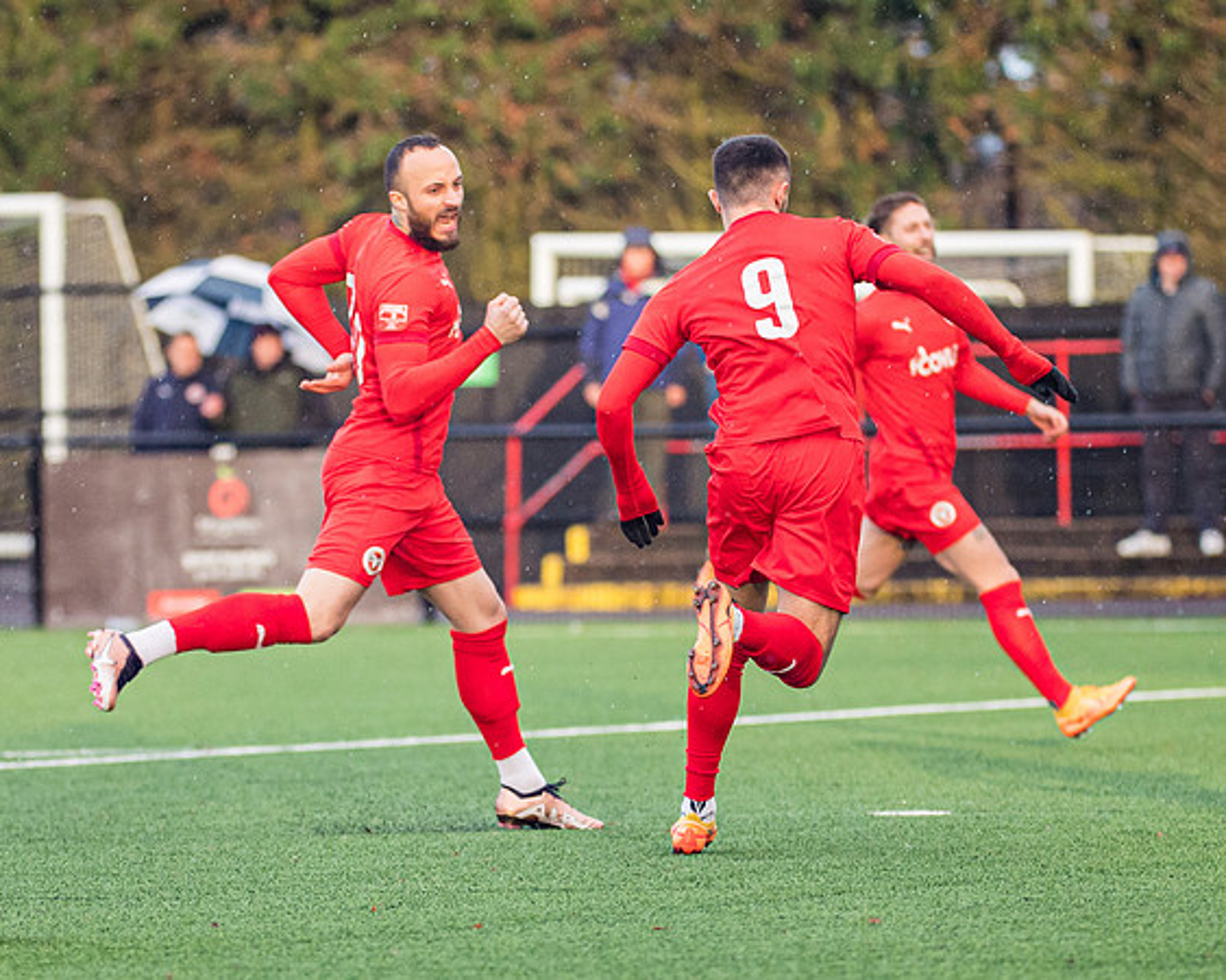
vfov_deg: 4.4
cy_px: 563
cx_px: 453
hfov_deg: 5.5
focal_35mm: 351
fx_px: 12719
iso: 1000
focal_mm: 170
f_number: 2.8
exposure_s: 1/1250
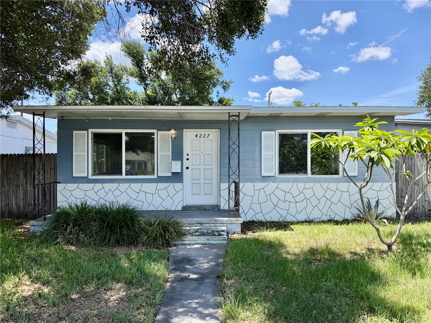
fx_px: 299
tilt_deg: -1.4
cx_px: 216
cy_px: 162
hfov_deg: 71.6
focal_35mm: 24
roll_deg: +0.7
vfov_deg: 56.8
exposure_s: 1/2611
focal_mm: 6.76
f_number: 1.78
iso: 80
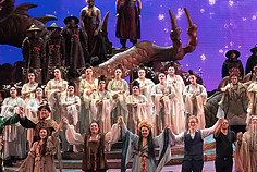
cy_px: 36
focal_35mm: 172
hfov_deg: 11.9
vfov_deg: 8.0
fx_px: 1229
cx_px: 204
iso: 20000
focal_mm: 70
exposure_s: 1/1000
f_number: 10
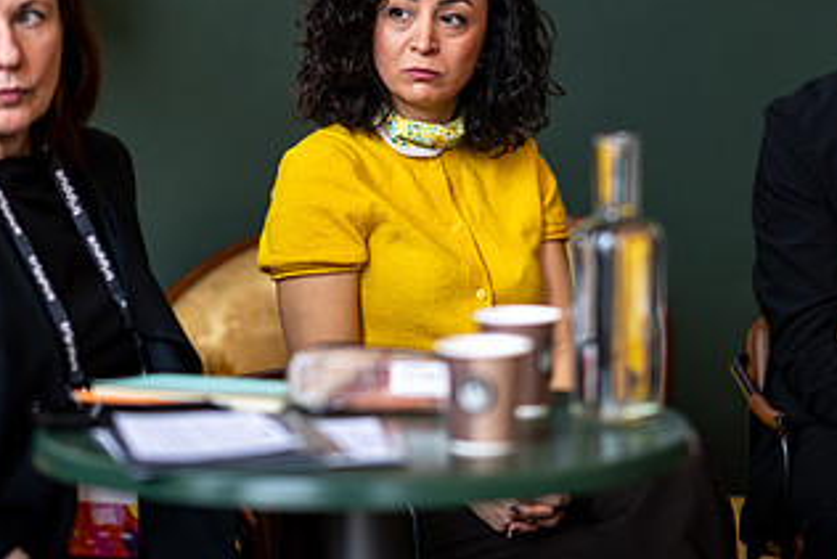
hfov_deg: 13.2
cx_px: 418
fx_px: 3628
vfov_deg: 8.8
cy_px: 121
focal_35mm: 156
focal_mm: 85
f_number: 1.4
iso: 200
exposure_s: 1/200
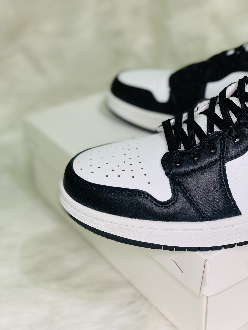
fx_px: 497
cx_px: 124
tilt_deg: -29.3
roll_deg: +2.1
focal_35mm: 52
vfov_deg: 36.8
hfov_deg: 28.0
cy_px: 165
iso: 250
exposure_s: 1/62
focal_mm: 6
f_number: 2
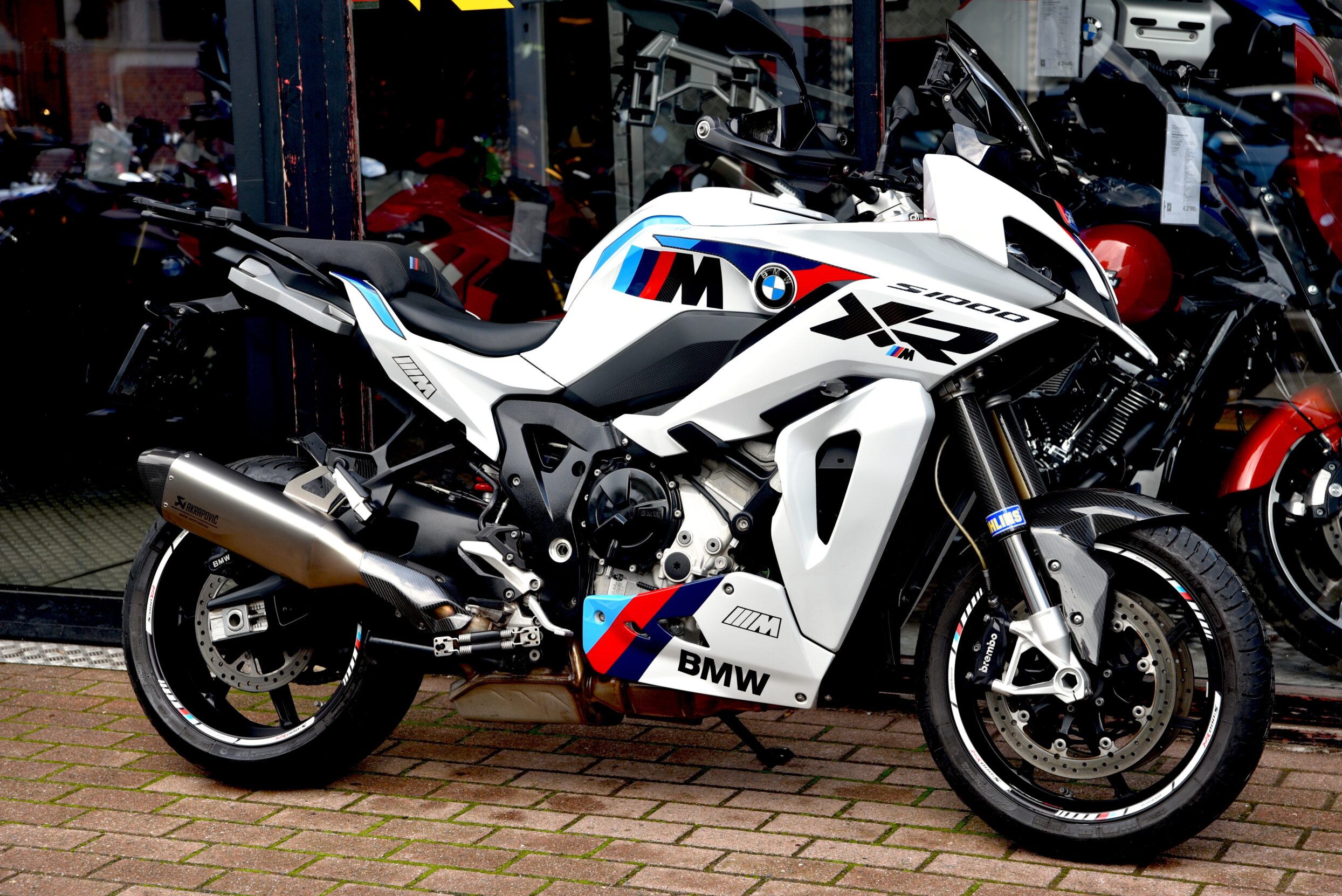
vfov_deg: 18.9
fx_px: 2685
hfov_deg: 28.1
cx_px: 686
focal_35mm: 72
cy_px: 443
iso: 200
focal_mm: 70
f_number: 5.6
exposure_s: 1/125
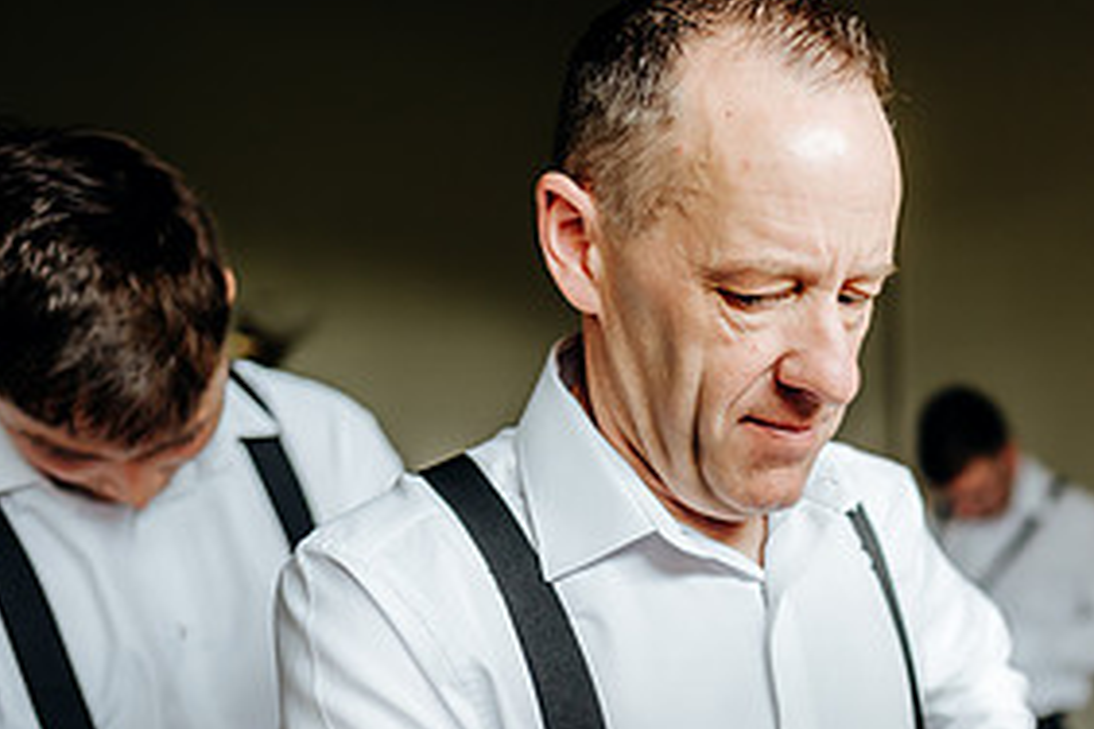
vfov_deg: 24.9
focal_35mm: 53
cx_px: 927
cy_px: 634
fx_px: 1610
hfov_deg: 35.8
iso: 320
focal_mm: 24
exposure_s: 1/250
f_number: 1.4
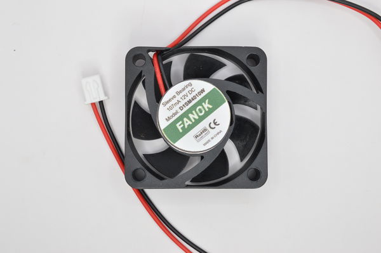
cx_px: 190
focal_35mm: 60
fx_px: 634
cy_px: 126
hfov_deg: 33.4
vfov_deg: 22.6
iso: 100
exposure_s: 1/13
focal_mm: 40
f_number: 18
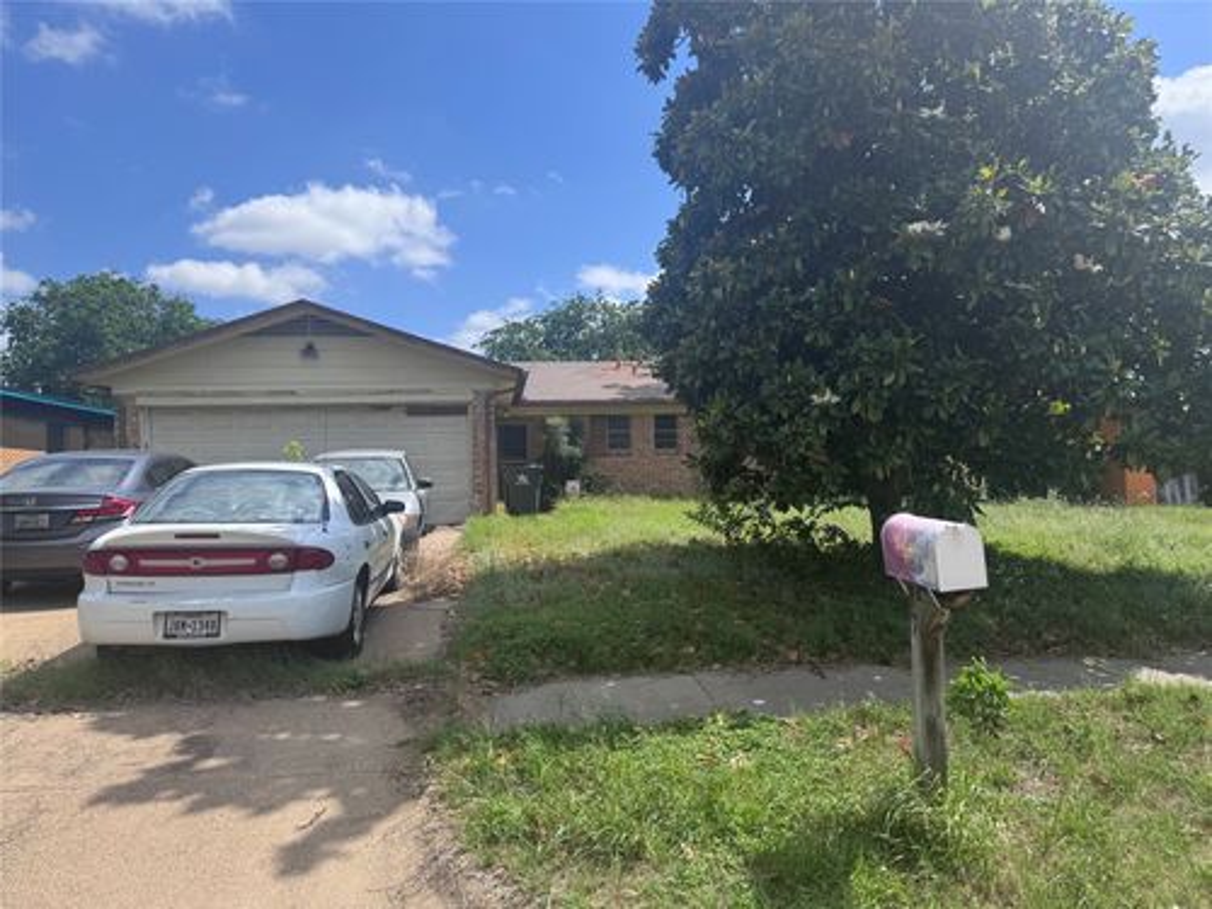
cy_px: 454
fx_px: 840
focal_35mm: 24
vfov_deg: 56.8
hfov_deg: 71.6
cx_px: 606
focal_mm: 6.76
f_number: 1.78
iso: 80
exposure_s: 1/4049
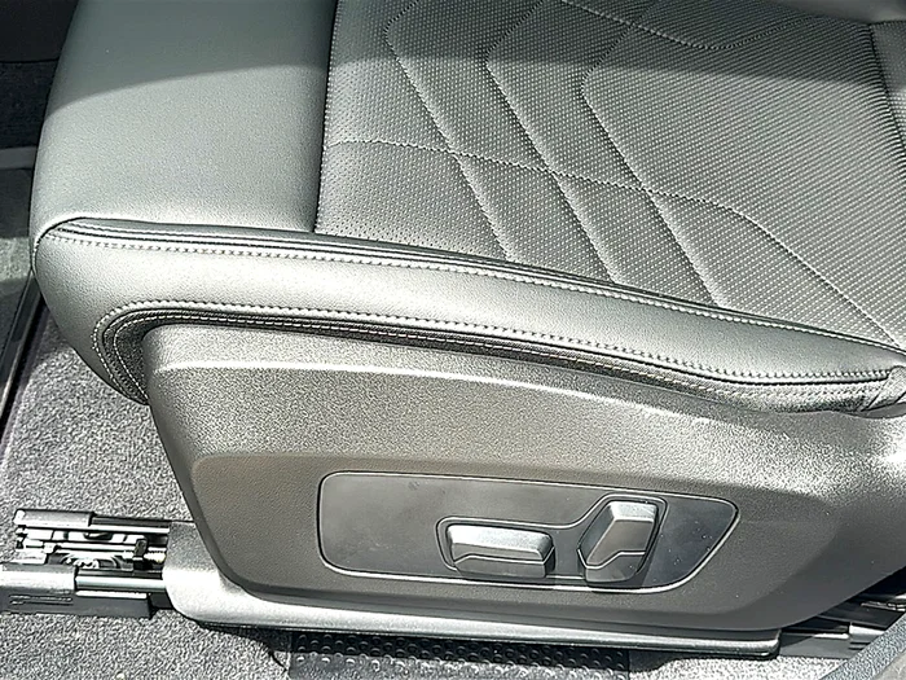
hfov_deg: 40.4
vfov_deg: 30.9
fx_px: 1230
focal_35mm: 47
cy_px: 340
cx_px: 453
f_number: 1.78
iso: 80
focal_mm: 6.86
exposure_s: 1/406
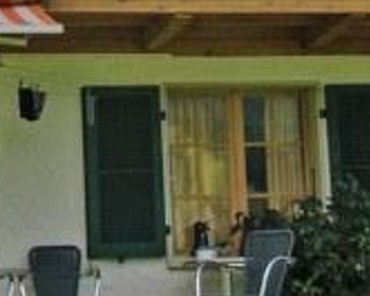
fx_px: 1983
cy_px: -165
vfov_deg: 8.3
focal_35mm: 181
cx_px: 76
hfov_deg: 10.6
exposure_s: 1/320
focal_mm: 15
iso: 200
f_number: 8
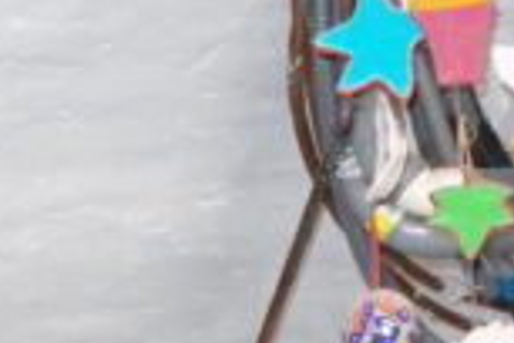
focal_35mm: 187
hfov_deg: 10.3
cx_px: -454
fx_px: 2670
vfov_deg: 6.7
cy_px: 1022
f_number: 2.8
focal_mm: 18.3
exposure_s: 1/40
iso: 1000
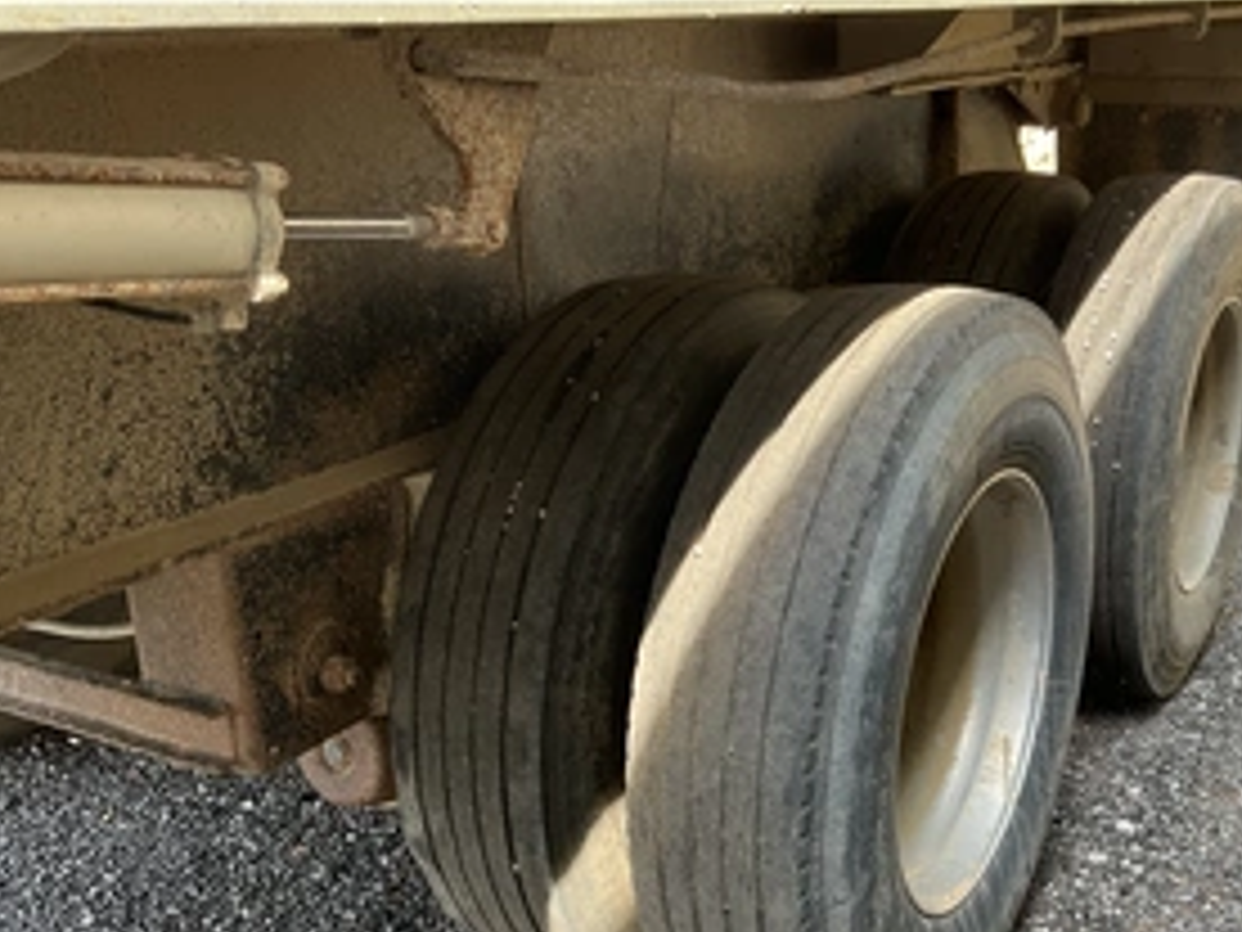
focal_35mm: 42
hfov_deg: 44.6
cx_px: 738
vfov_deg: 34.2
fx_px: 1507
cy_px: 581
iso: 32
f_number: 1.8
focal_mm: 3
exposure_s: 1/122
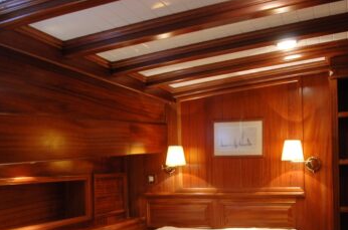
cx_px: 207
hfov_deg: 48.3
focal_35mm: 40
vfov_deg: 32.5
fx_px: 386
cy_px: 176
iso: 200
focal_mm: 12
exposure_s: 1
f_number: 6.7
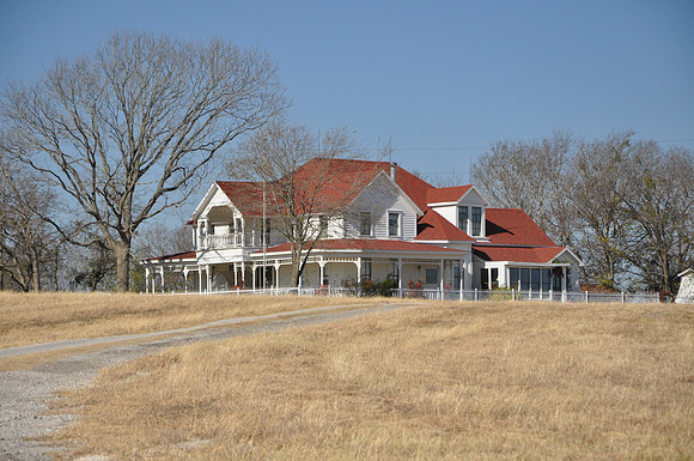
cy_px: 230
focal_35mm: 158
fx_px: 3032
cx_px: 347
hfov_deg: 13.1
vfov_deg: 8.7
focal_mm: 105
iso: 200
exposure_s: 1/250
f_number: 8
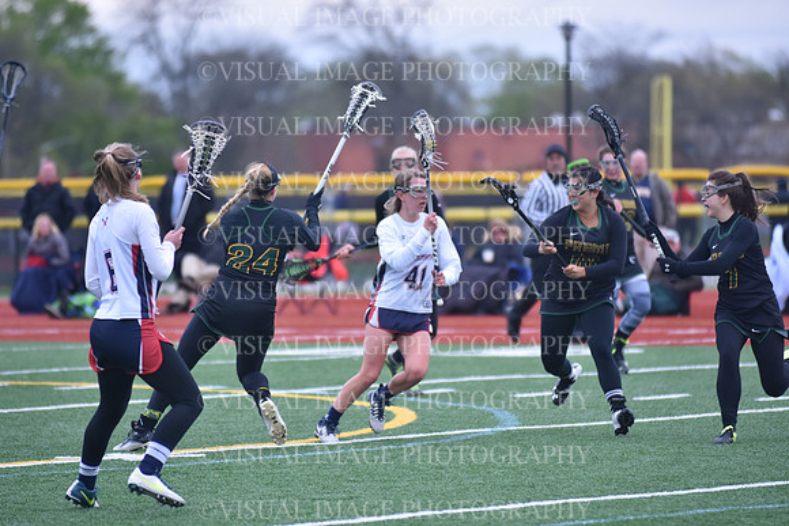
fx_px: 6576
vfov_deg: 4.6
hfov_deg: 6.9
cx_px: 394
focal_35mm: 300
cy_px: 263
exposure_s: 1/1000
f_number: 2.8
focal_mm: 200
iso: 560
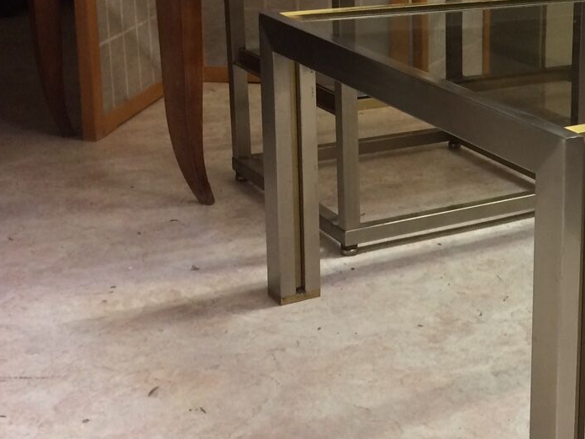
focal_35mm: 68
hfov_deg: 26.2
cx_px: 655
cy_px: 140
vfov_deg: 21.5
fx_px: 1149
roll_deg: -2.0
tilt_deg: -15.5
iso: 100
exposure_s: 1/33
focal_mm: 4.15
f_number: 2.2
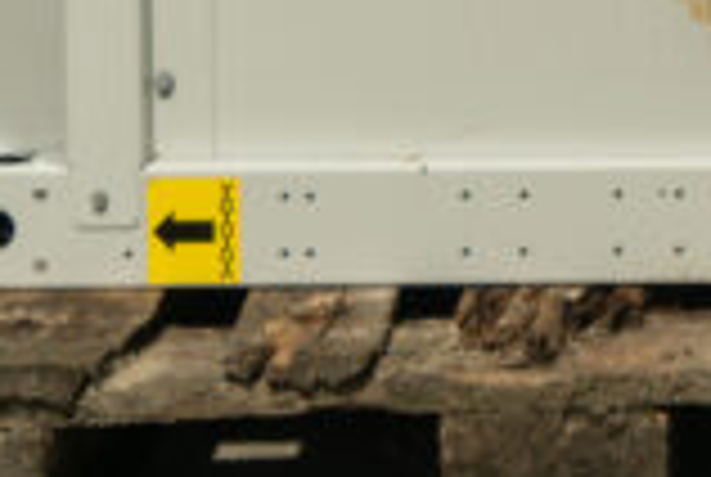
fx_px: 4610
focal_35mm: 233
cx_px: 1688
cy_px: -880
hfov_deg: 8.1
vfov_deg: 5.6
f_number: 5
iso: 250
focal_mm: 36
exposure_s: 1/1600
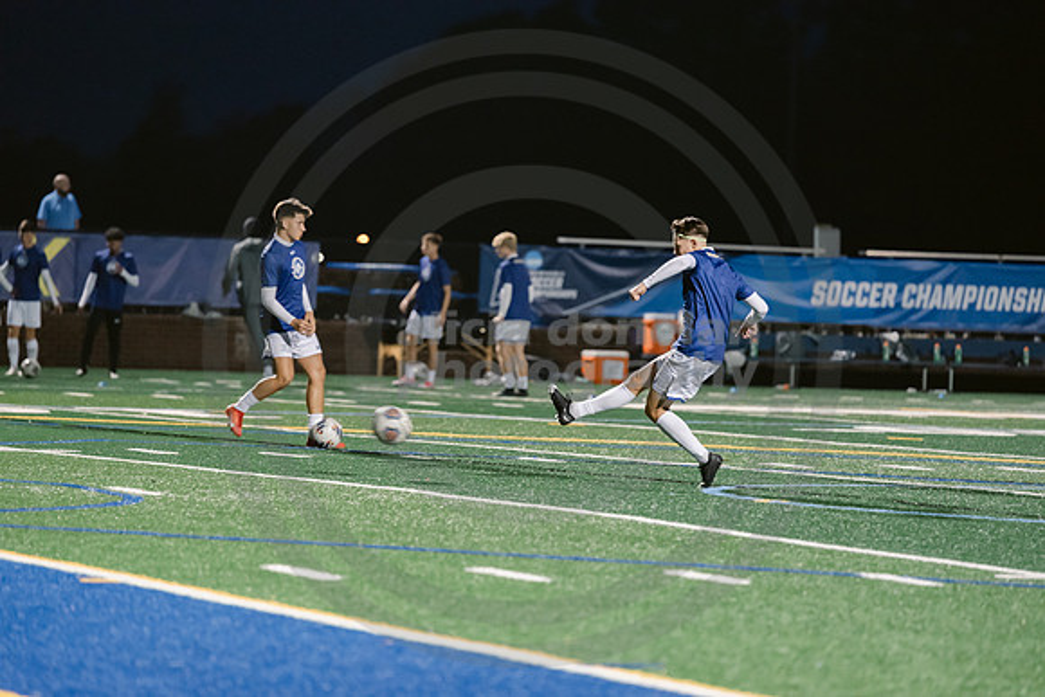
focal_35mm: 200
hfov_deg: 10.3
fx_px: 5807
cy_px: 348
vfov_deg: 6.9
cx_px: 522
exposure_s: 1/500
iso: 2500
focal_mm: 200
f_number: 3
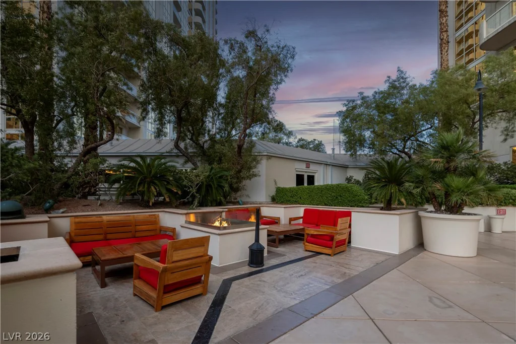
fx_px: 229
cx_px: 258
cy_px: 172
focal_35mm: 16
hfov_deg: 96.7
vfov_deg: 73.8
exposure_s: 1/100
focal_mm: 16
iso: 100
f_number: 9
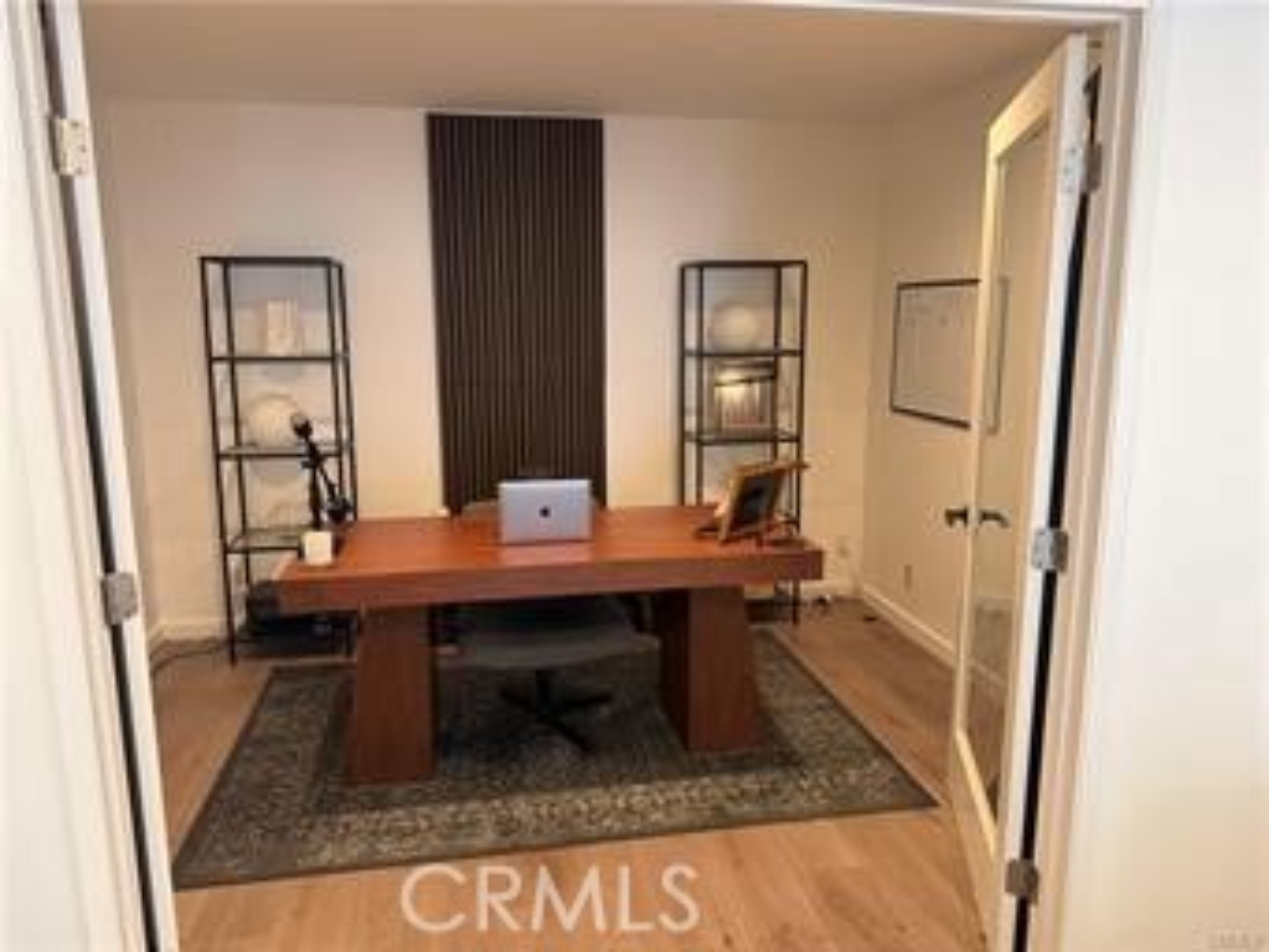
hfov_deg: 71.6
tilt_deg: -9.8
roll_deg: +0.8
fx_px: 880
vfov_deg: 56.8
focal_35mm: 24
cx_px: 634
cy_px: 476
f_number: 1.78
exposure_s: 1/60
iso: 250
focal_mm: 6.76
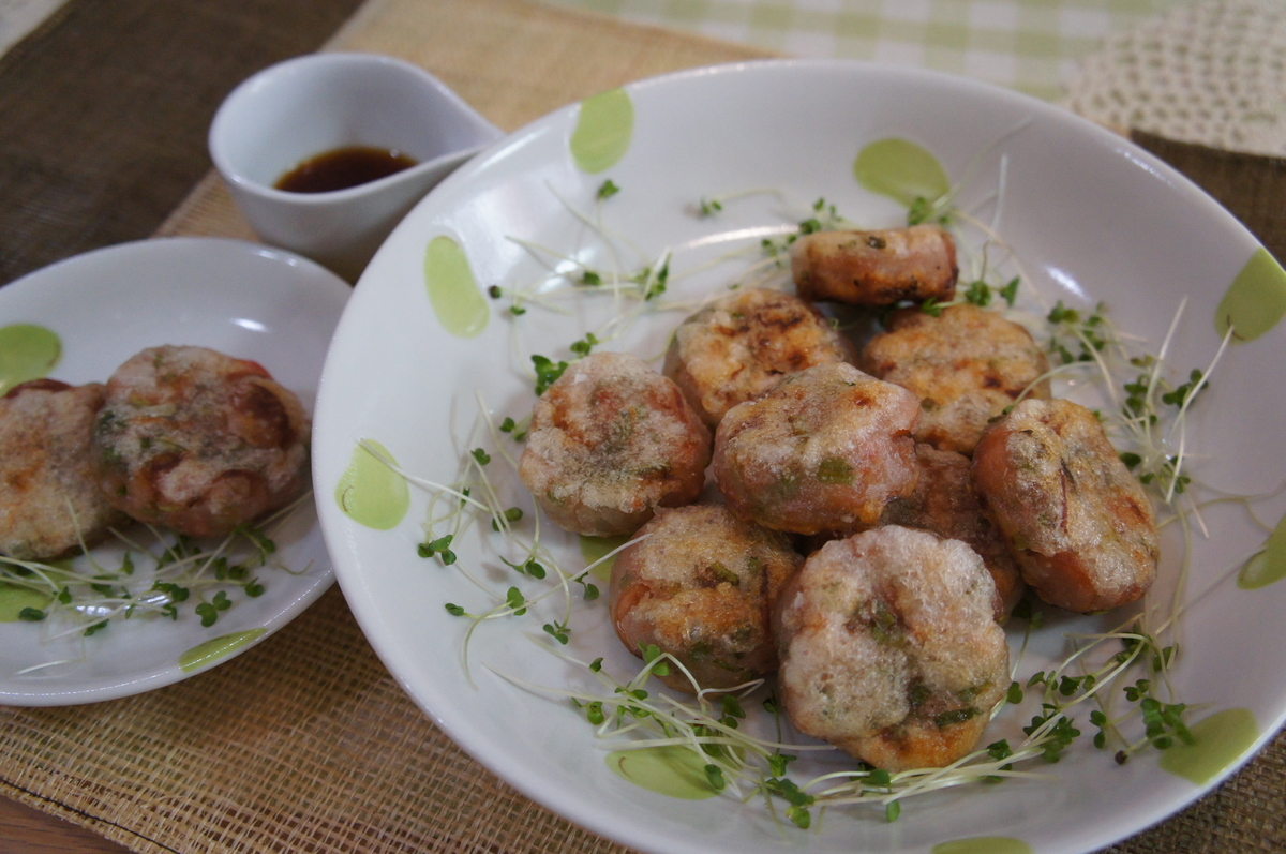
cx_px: 643
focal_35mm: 33
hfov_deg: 57.3
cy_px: 427
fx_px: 1177
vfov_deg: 39.9
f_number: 4
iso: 1600
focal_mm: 22
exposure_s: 1/125
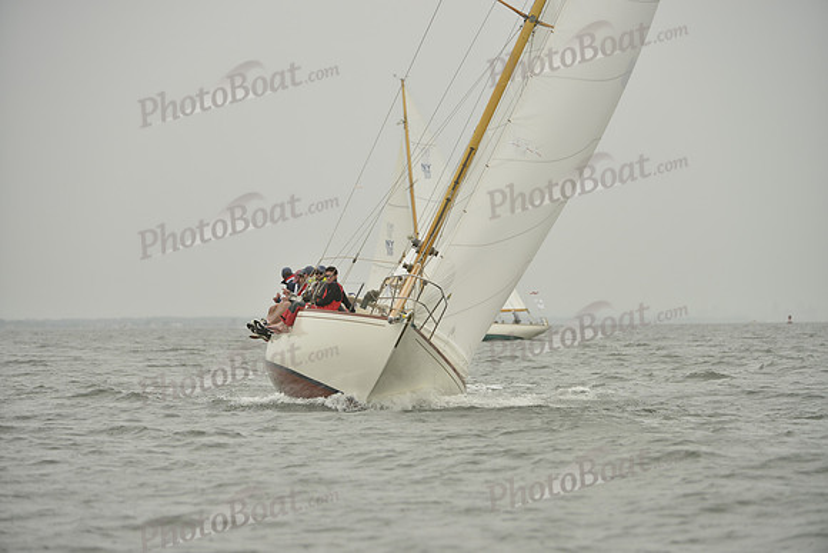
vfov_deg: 6.9
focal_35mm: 200
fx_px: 4601
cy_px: 276
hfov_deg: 10.3
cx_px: 414
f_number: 4
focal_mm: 200
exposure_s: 1/800
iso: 400
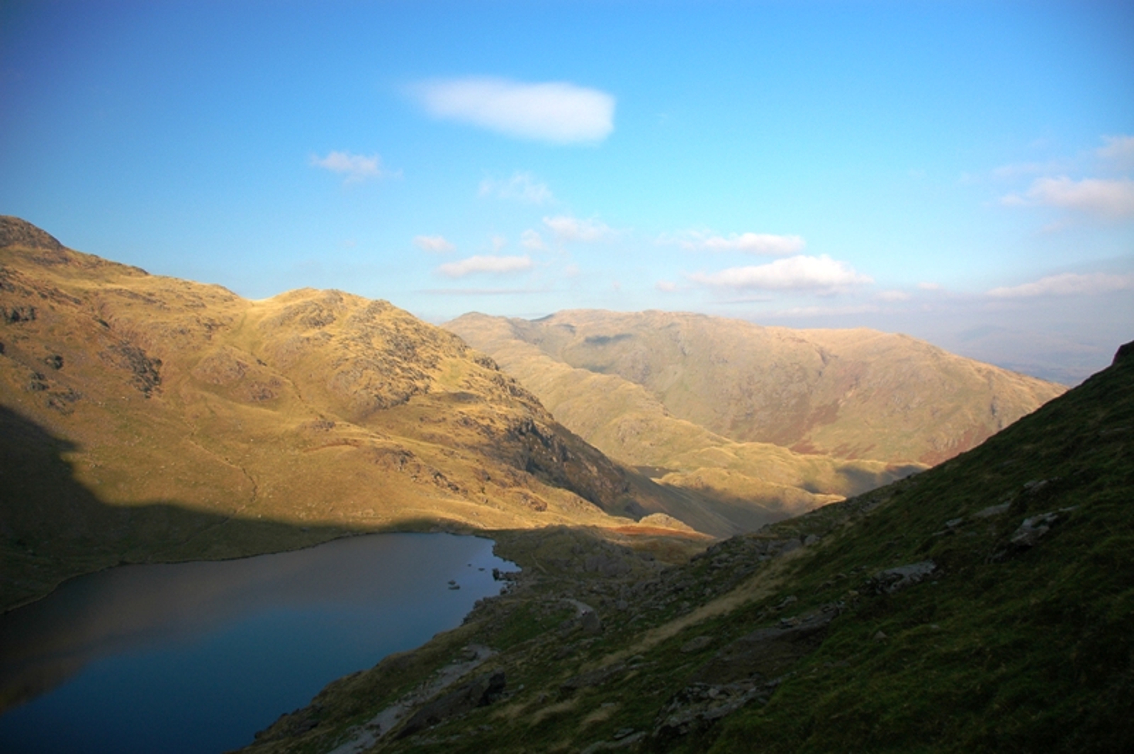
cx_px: 567
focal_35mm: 27
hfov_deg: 67.4
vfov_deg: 47.9
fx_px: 850
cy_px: 377
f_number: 3.5
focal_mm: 18
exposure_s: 1/500
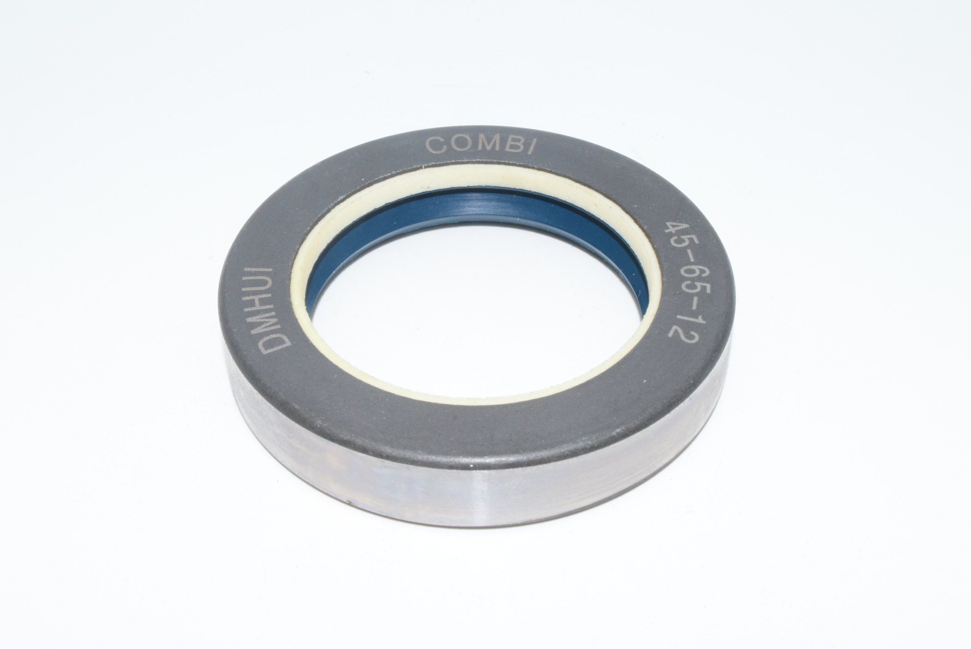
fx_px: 1539
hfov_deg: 35.0
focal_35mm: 57
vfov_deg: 23.8
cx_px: 486
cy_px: 324
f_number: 32
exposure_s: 1/60
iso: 1600
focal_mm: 38
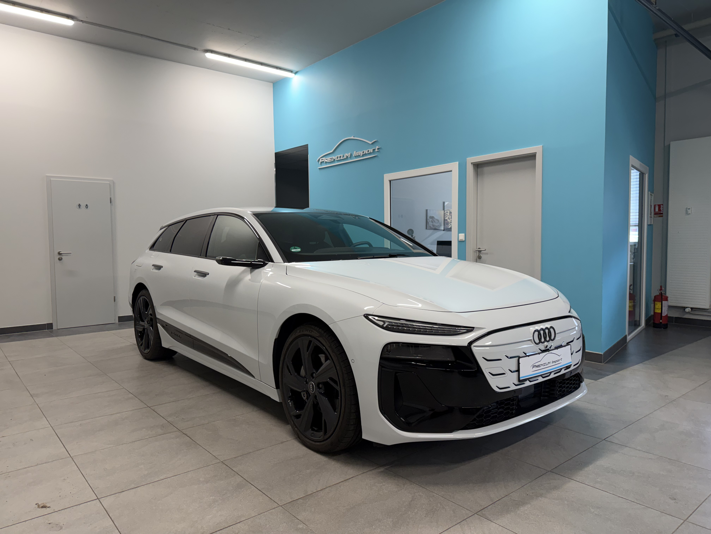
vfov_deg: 56.8
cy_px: 267
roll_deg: +0.5
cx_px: 356
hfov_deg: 71.6
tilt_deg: -3.0
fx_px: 493
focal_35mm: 24
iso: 125
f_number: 1.78
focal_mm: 6.76
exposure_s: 1/100
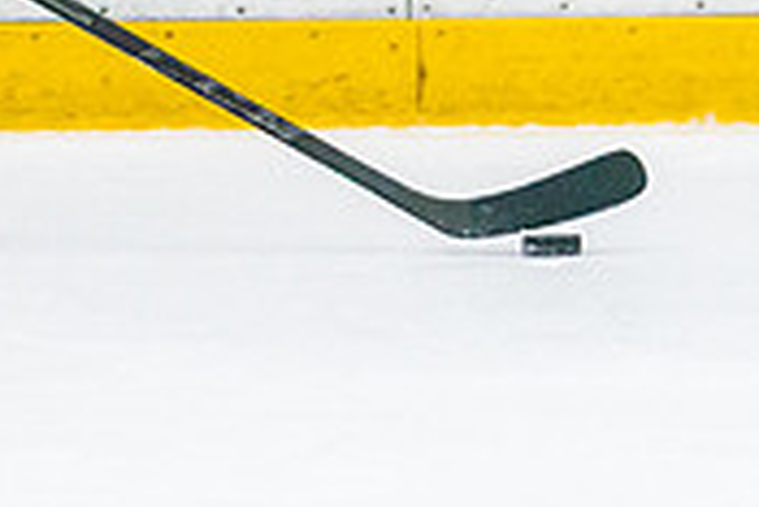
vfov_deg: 1.6
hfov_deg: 2.4
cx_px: -282
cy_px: -289
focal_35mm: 858
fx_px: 18104
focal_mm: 146
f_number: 2.8
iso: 3200
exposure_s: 1/1250
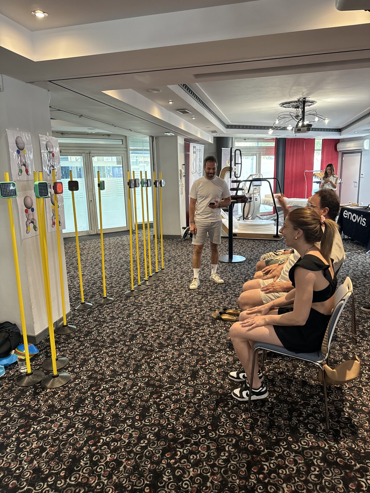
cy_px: 246
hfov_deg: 56.8
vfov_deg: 71.6
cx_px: 185
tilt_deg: -11.1
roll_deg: +1.5
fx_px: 342
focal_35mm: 24
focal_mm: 6.76
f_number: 1.78
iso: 320
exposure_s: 1/50
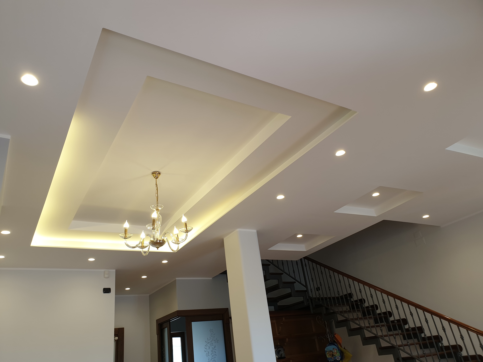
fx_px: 363
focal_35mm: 26
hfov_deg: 67.3
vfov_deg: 53.1
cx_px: 242
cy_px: 181
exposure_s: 1/50
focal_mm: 4.3
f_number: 2.4
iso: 50
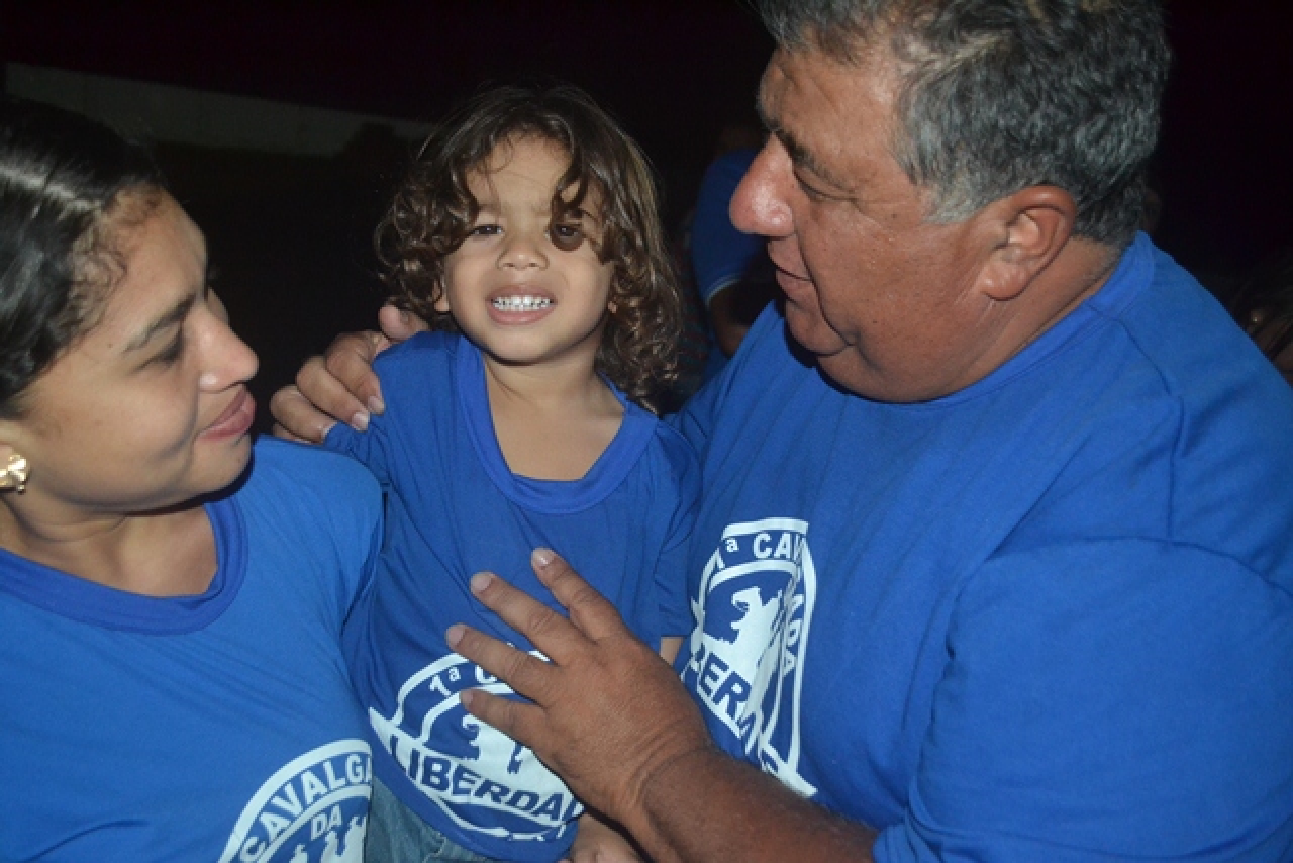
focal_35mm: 36
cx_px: 646
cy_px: 432
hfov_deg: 53.1
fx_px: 1293
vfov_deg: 36.9
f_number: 4
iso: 2200
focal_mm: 24
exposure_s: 1/60
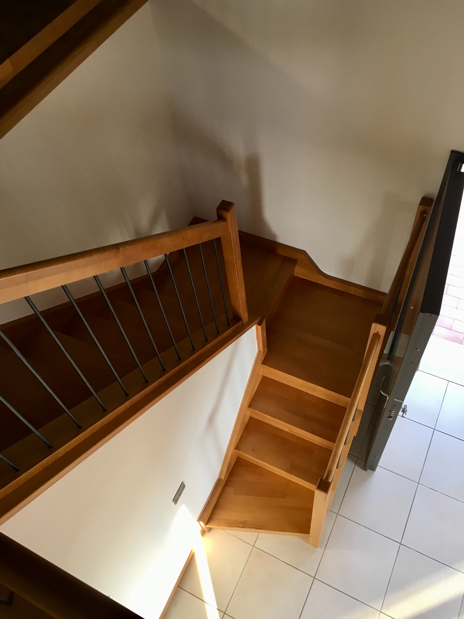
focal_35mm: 29
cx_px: 232
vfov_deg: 61.7
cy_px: 310
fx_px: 518
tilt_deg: -56.8
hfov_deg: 48.2
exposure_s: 1/33
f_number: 2.2
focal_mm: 4.15
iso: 40
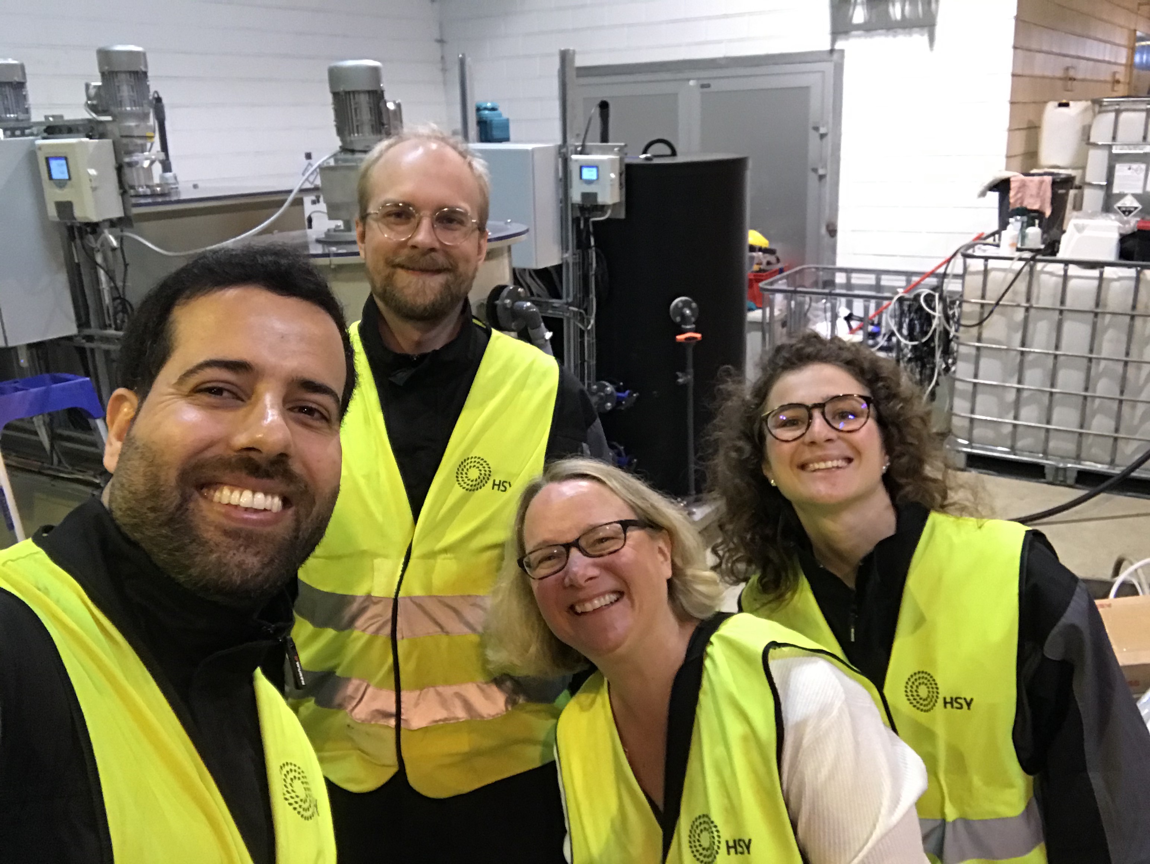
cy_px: 432
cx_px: 575
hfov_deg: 56.8
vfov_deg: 44.2
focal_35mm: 32
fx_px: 1064
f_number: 2.2
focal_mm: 2.87
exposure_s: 1/33
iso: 200
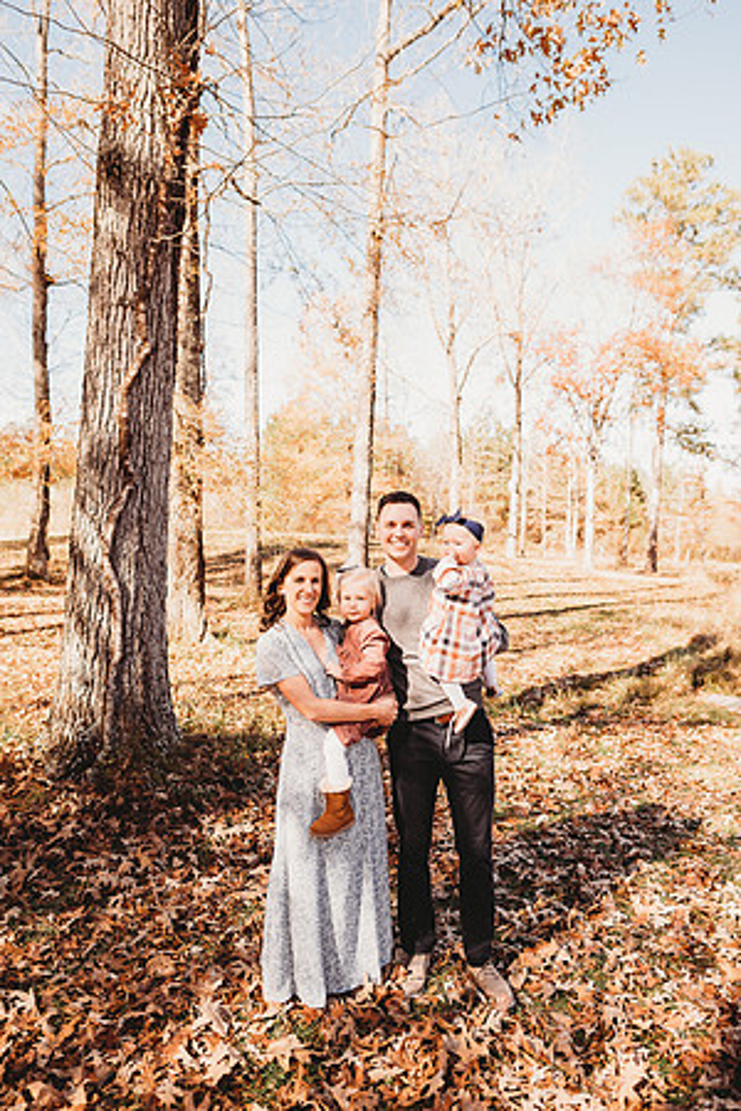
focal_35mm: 24
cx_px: 370
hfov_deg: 53.1
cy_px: 556
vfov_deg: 73.7
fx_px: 741
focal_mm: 24
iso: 100
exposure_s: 1/320
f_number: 2.8
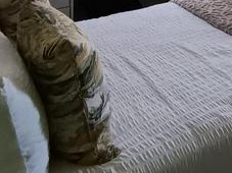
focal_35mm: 60
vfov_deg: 20.3
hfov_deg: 29.2
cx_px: 253
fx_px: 402
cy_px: -100
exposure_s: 1/50
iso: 498
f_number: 2.2
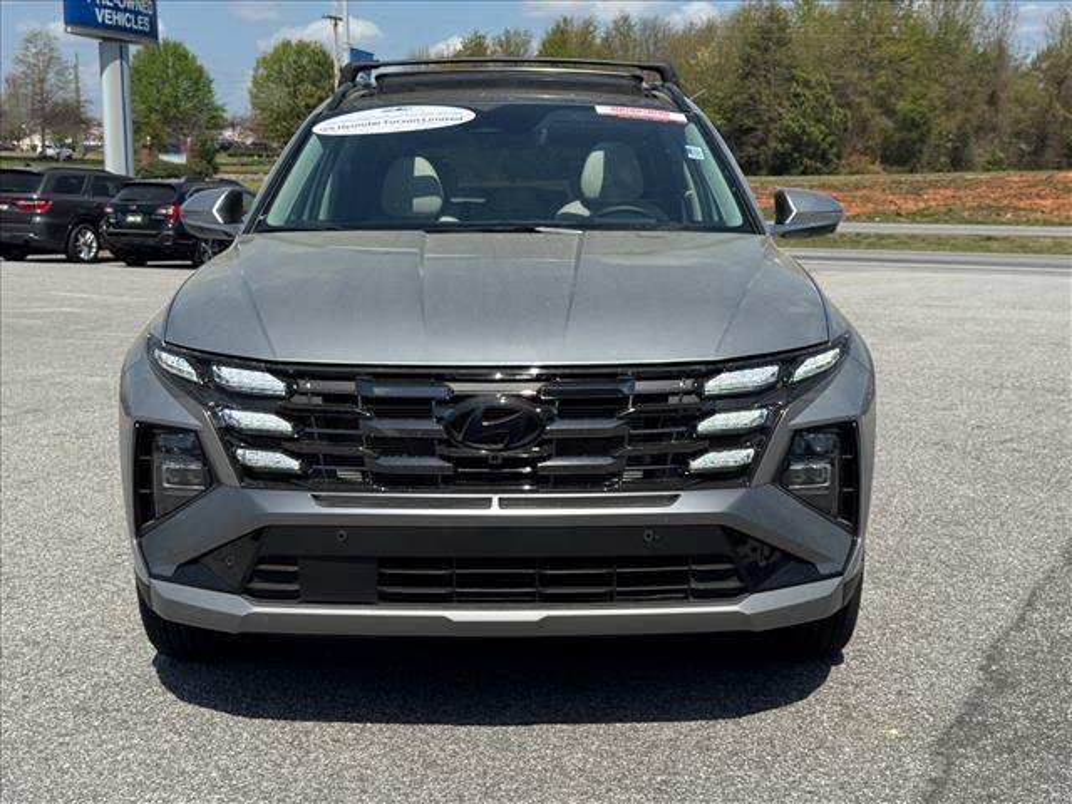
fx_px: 1486
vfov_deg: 30.3
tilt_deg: -9.1
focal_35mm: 48
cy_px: 402
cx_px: 536
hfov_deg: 39.7
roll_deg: -3.2
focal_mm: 6.76
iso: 80
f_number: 1.78
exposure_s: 1/5848
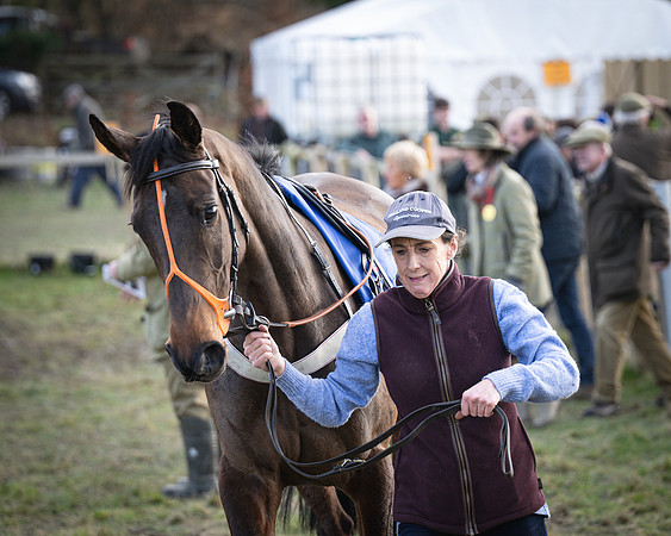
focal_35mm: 172
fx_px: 3422
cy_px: 268
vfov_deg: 9.0
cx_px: 393
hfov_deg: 11.2
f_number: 2.8
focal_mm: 102
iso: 400
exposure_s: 1/640
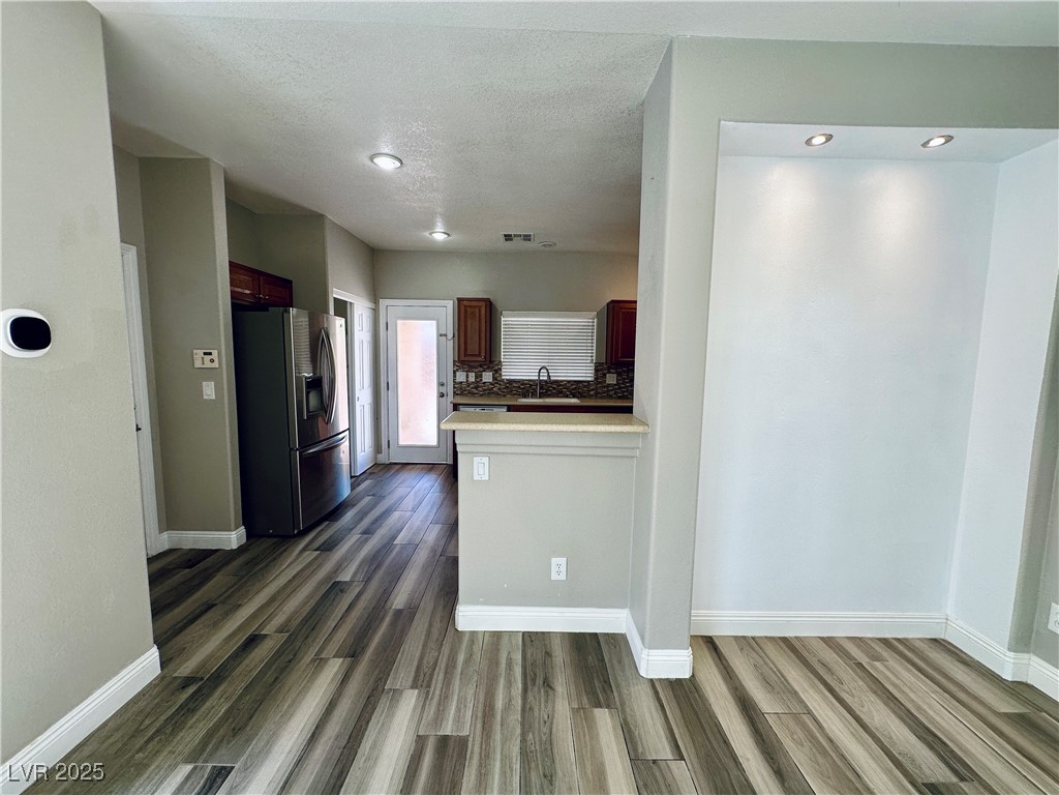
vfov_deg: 85.7
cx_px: 530
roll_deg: -1.2
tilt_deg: -5.9
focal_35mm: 14
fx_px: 428
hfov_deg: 102.1
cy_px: 398
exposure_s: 1/120
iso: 64
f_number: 2.2
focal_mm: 2.22
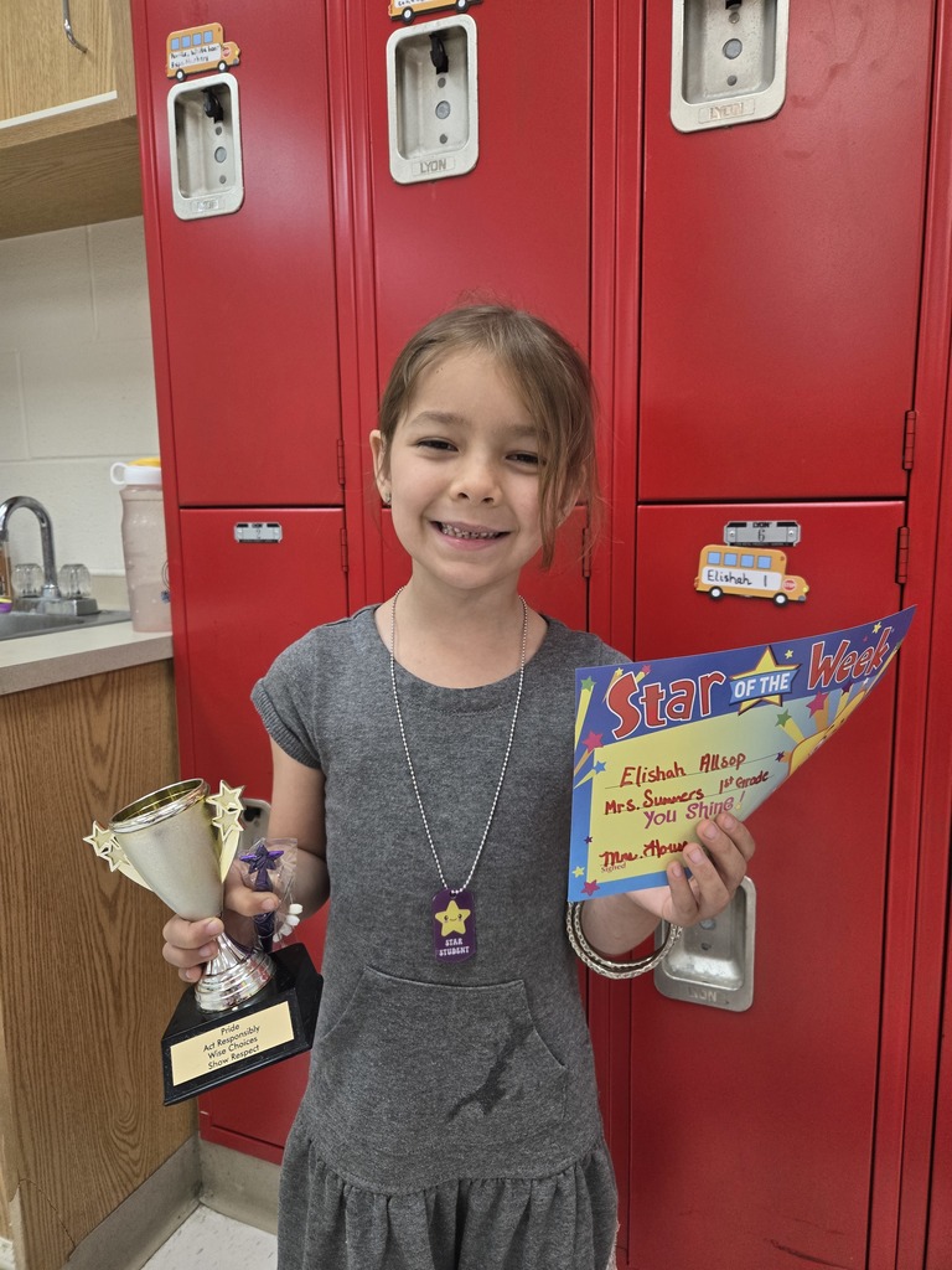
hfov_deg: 58.9
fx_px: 843
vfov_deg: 73.9
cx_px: 476
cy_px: 635
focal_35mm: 23
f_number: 1.8
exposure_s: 1/120
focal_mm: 5.4
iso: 250
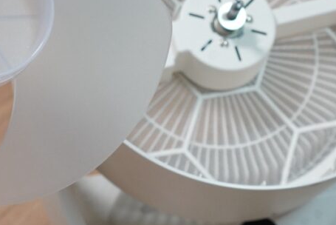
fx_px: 1103
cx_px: 137
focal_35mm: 118
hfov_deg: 17.3
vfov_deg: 11.5
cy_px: 8
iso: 1600
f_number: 5
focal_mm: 35
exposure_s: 1/60
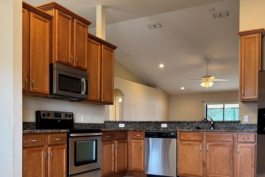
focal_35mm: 37
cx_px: 126
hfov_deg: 51.9
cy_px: 129
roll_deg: -0.7
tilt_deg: -1.2
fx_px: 272
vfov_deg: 35.3
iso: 160
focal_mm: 6.76
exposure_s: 1/60
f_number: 1.78
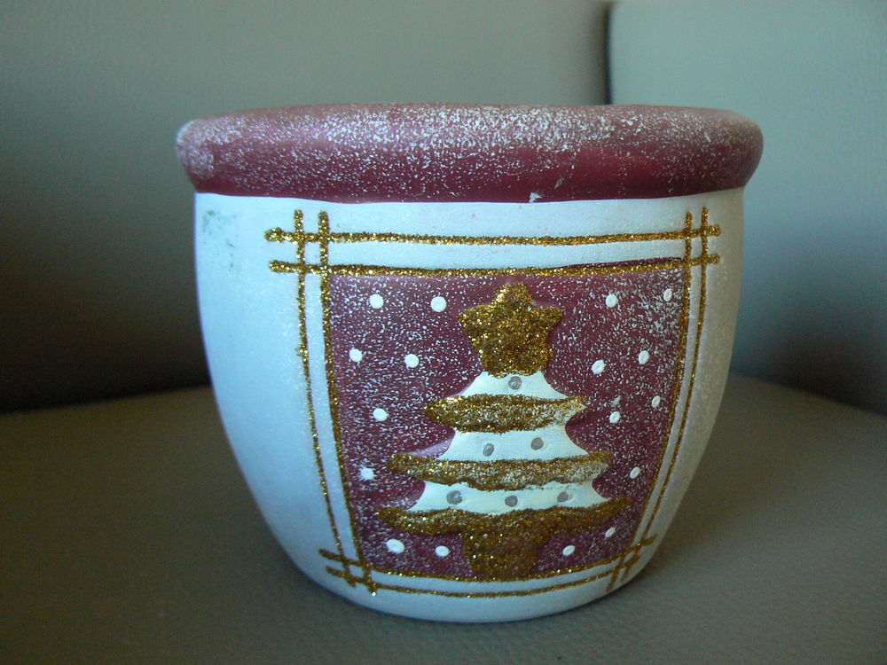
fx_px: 922
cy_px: 332
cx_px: 444
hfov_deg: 51.4
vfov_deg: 39.7
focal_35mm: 36
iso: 200
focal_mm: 6
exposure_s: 1/10
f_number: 2.8
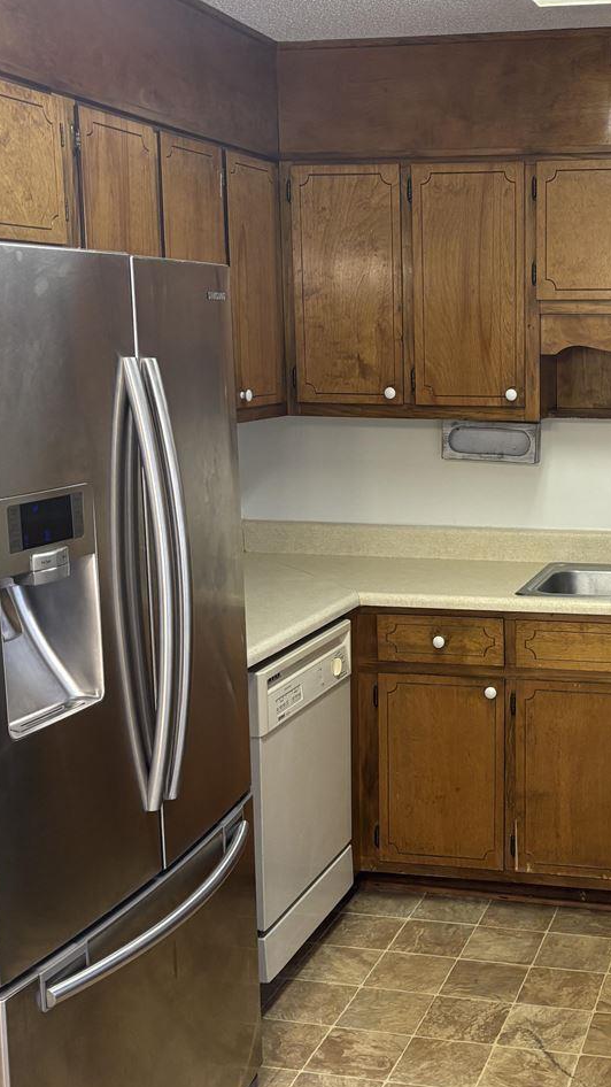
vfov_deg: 44.6
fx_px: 1325
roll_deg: -0.7
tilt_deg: -9.6
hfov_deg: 25.2
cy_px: 561
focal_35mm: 46
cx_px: 543
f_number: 1.6
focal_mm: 5.96
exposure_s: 1/60
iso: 160
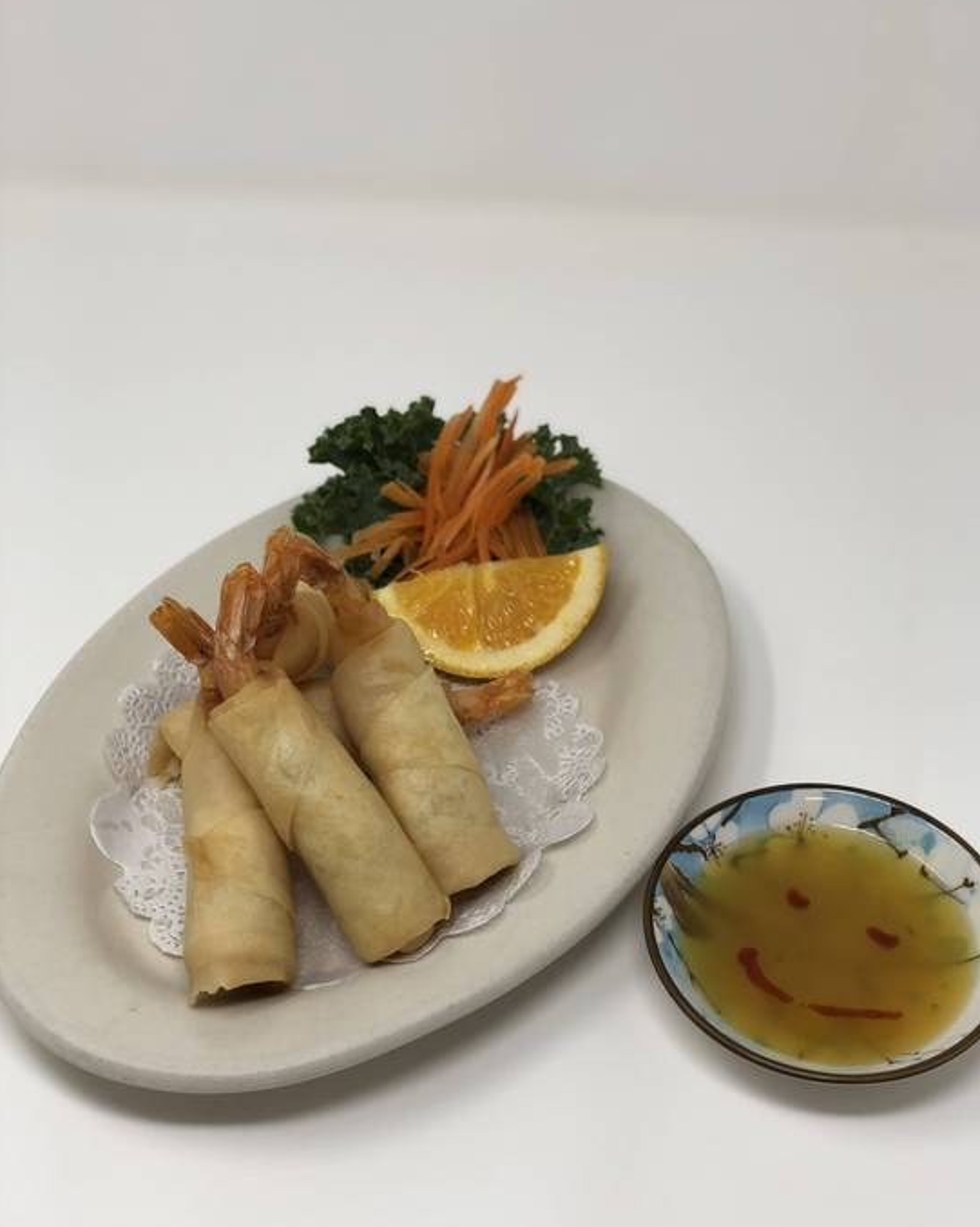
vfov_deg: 34.2
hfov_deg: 27.6
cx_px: 495
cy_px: 612
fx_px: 1995
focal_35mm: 55
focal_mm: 6
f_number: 2.4
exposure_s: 1/120
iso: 25
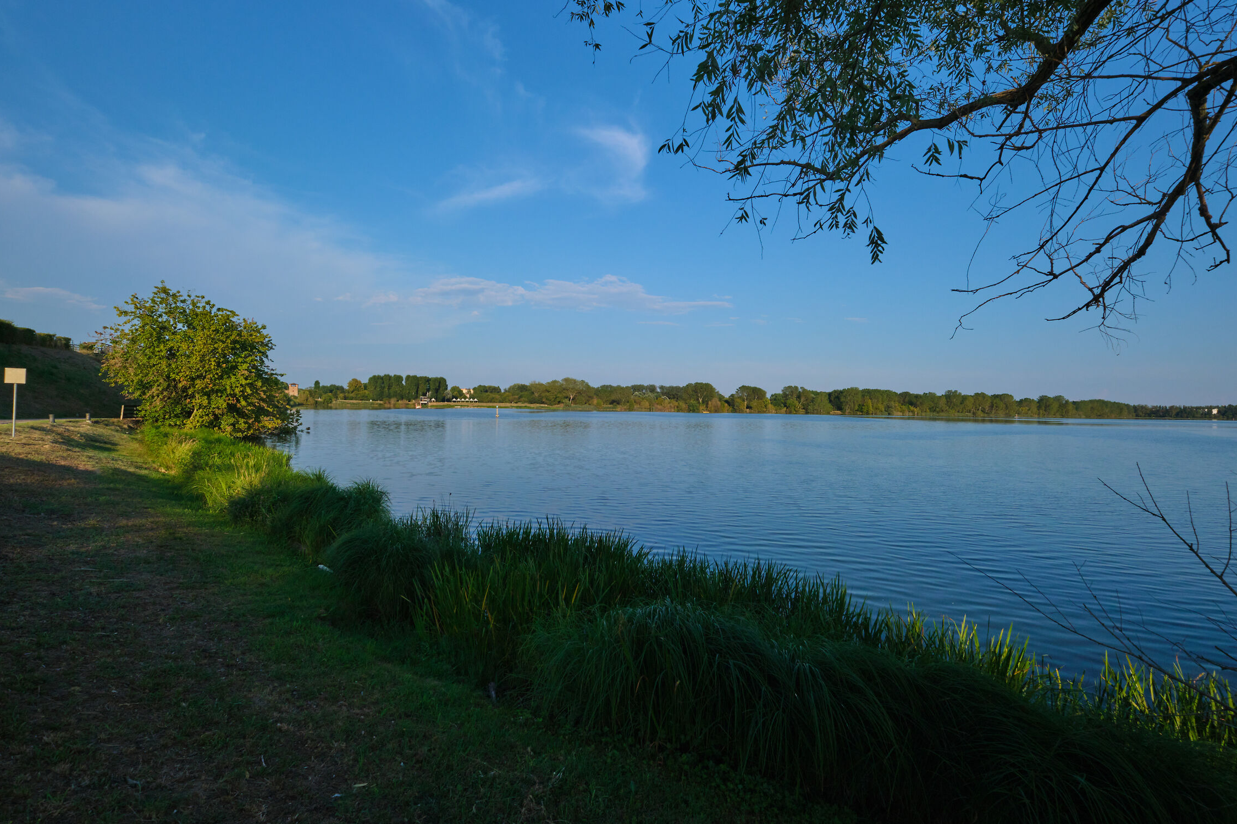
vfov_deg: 73.7
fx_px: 550
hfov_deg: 96.7
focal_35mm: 16
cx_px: 609
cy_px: 400
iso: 640
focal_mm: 10
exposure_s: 1/1400
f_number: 8
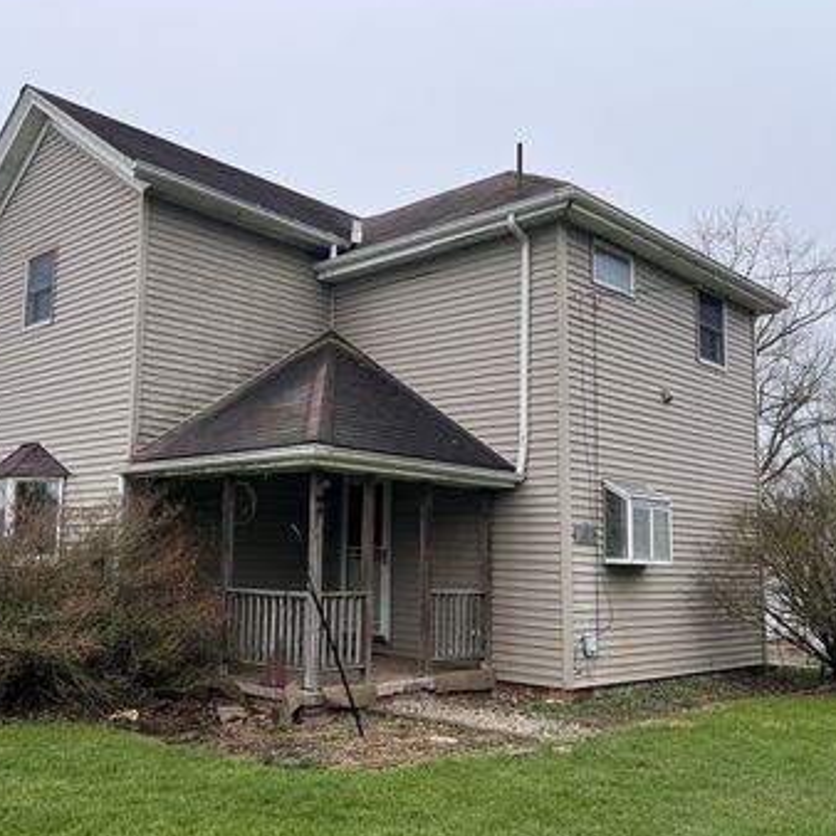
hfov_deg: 48.2
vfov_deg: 48.4
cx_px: 341
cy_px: 432
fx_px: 929
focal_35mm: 34
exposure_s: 1/1838
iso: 50
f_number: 1.5
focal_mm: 5.7
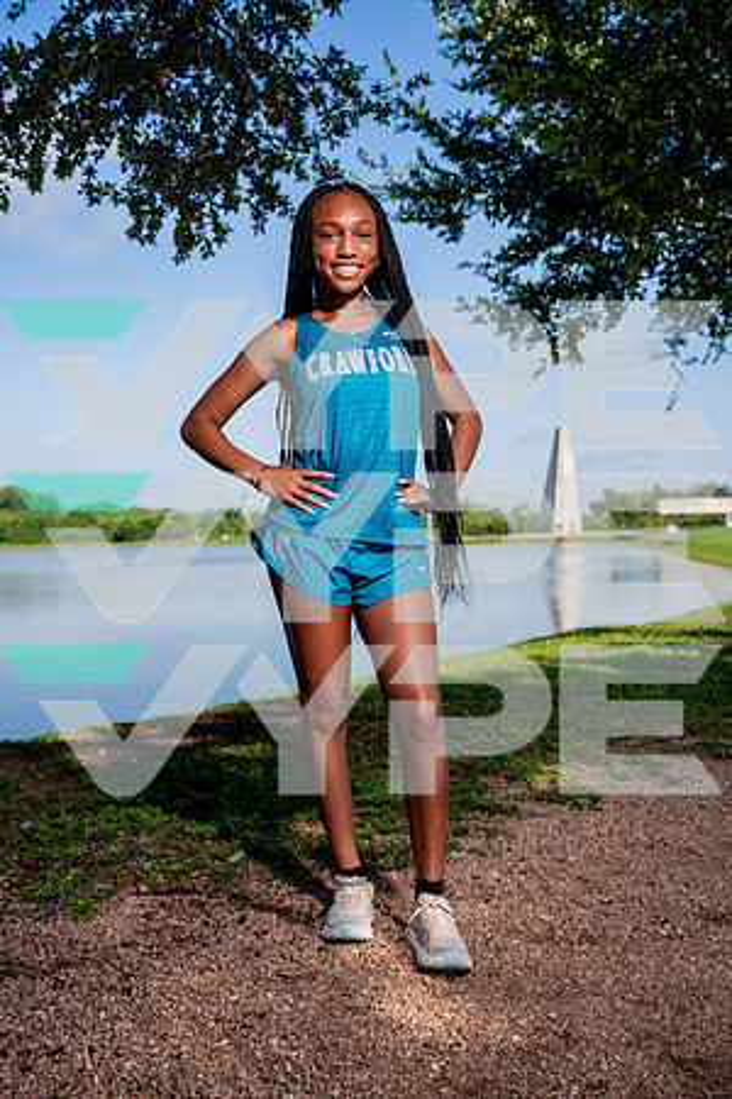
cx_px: 366
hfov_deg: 37.9
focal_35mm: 35
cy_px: 550
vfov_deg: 54.4
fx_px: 1067
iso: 100
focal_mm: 35
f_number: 4
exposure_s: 1/640
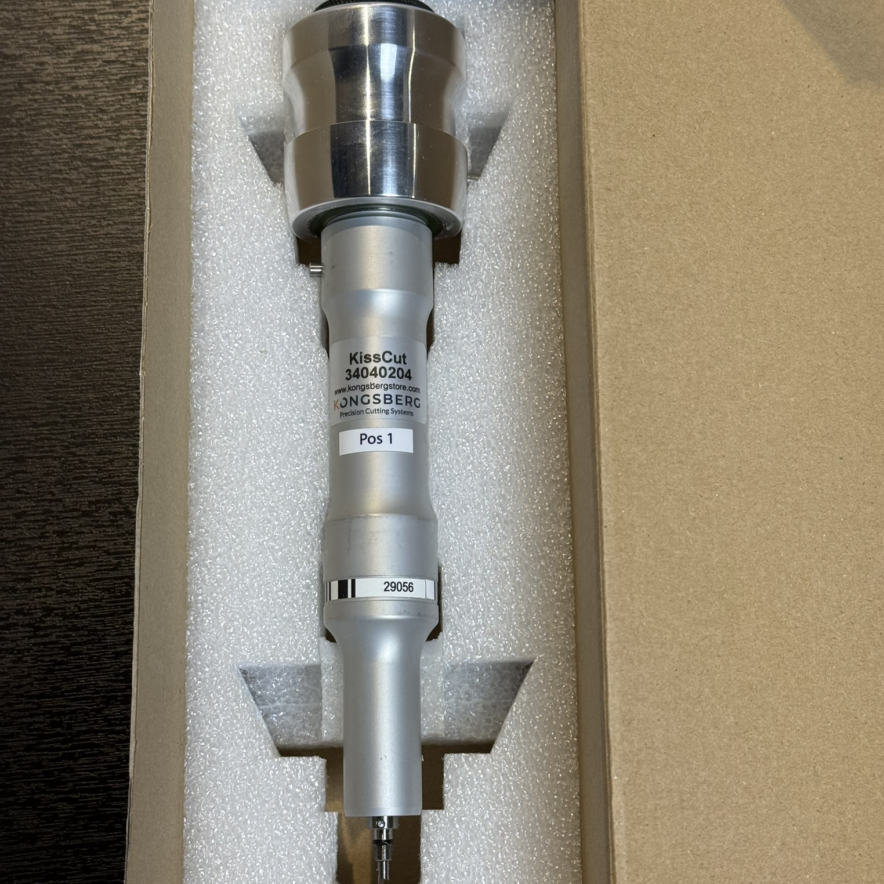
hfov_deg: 30.0
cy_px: 494
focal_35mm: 57
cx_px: 443
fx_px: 1647
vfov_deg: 30.0
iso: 100
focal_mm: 6.76
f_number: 1.78
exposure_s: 1/213
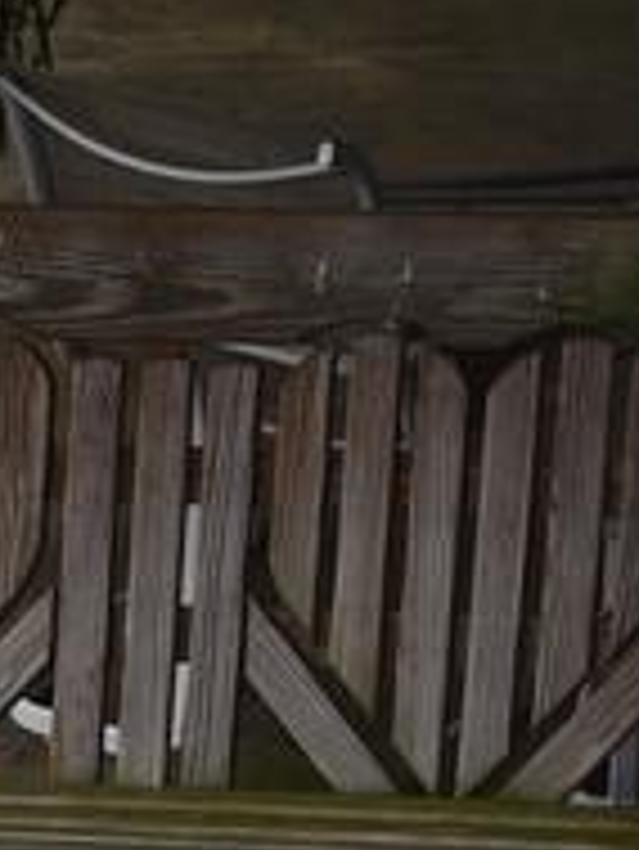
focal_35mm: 250
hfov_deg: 5.8
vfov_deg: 7.2
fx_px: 6146
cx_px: -731
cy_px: 2375
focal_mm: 32
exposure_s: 1/250
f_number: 8
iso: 400
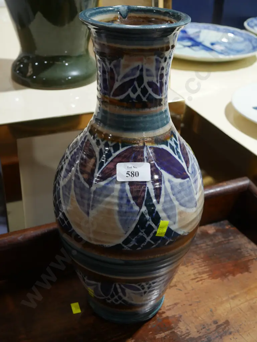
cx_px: 128
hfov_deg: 31.5
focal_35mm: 46
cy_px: 171
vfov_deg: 41.2
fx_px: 455
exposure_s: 1/60
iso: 640
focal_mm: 23
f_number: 5.1
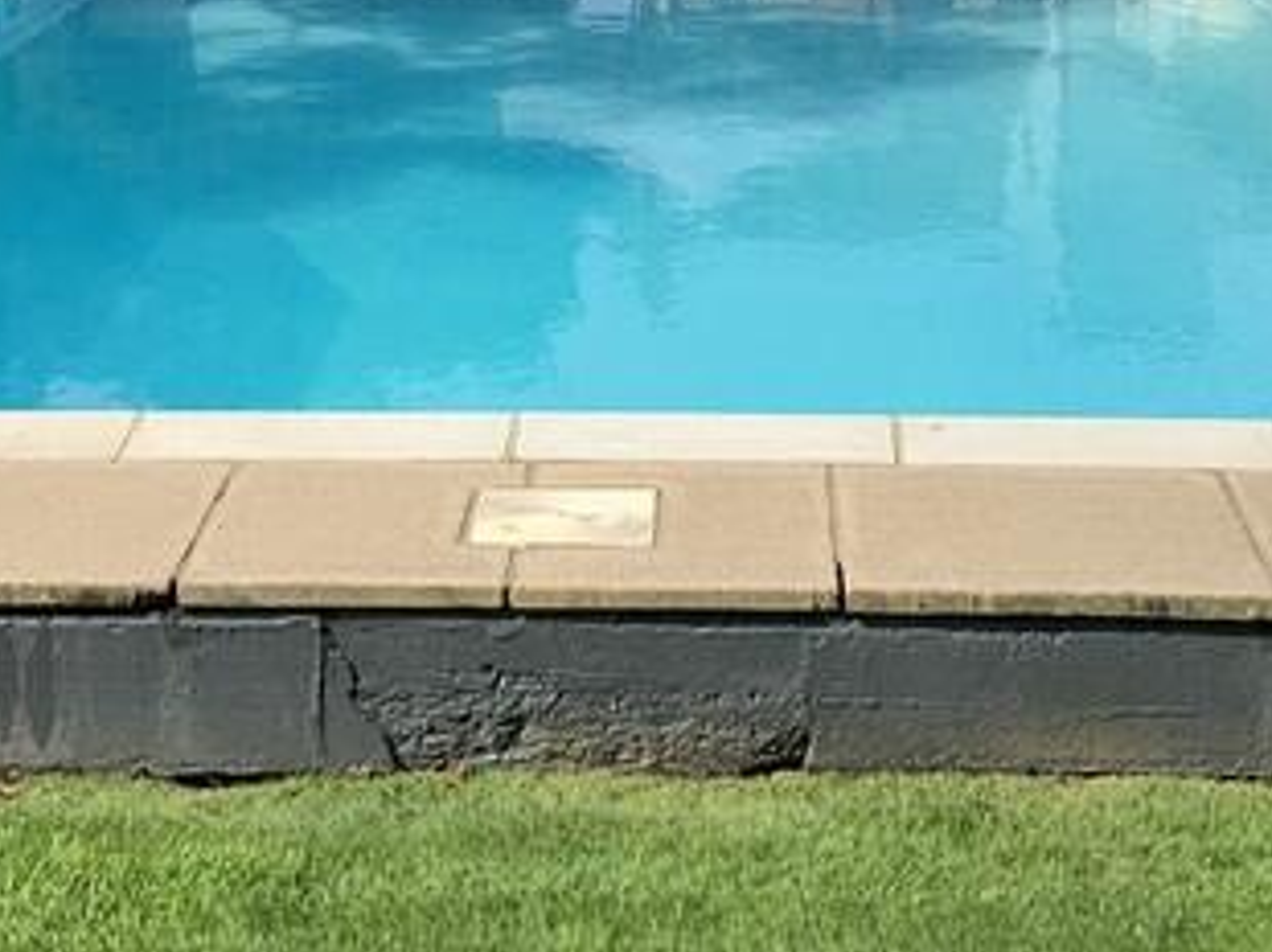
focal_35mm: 86
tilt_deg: -4.4
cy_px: -160
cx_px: 689
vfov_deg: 16.5
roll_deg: +0.3
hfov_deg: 22.8
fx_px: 3158
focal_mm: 4.25
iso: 25
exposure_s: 1/2481
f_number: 1.8
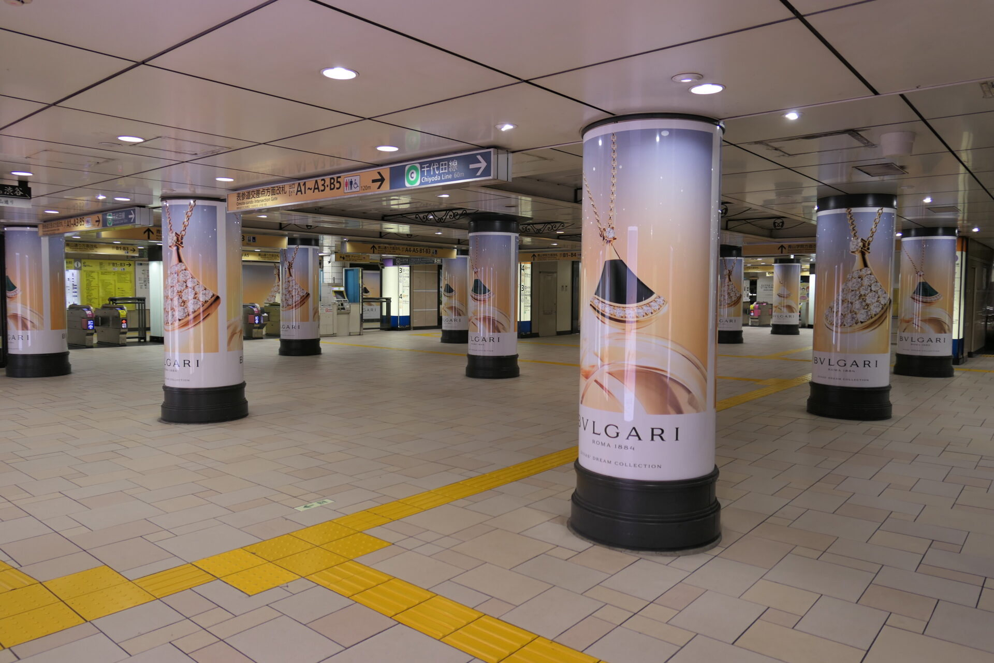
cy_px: 332
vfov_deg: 53.1
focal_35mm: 24
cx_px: 497
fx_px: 663
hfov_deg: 73.7
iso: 125
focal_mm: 8.8
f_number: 1.8
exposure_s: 1/125
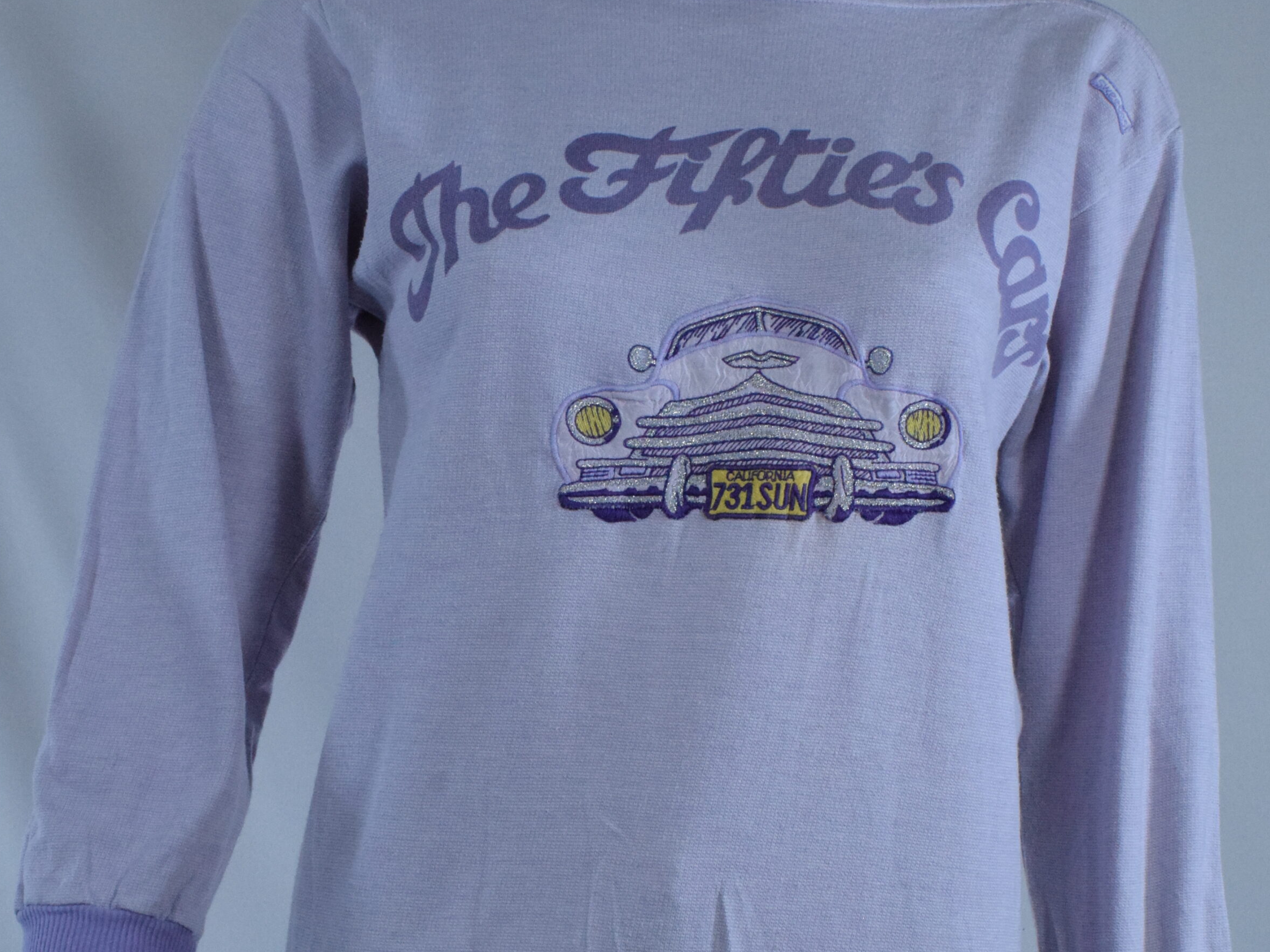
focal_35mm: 71
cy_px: 500
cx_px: 624
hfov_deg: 27.5
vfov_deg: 20.8
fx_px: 2598
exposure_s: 1/250
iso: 3200
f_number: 16
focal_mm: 29
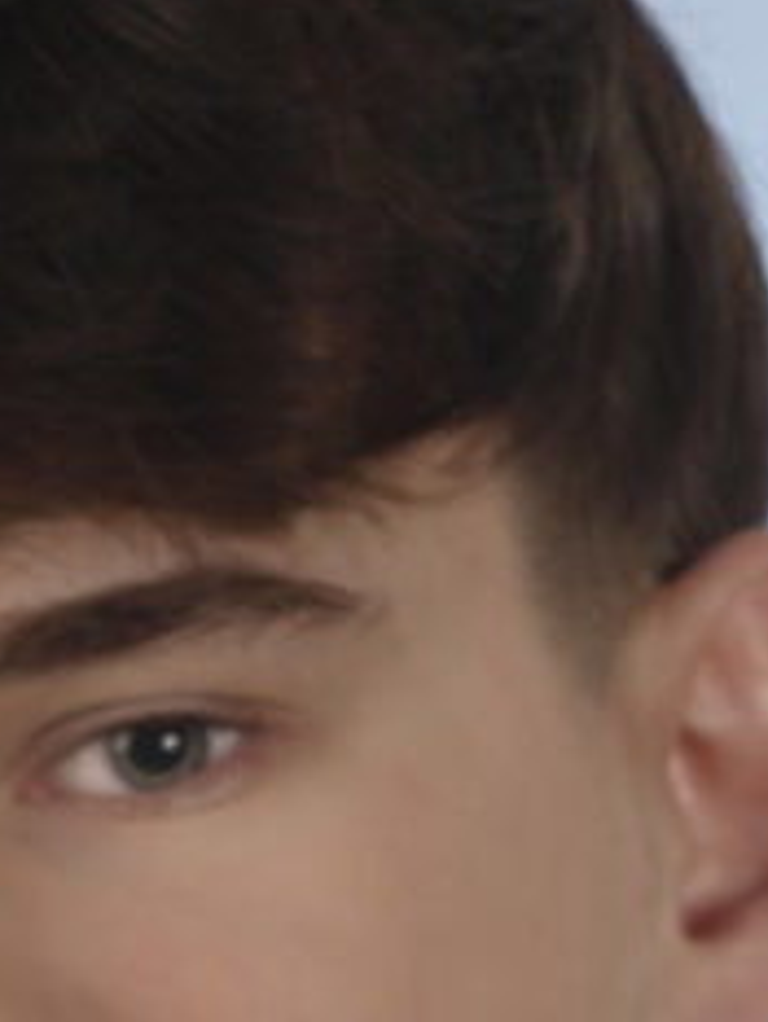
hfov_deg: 2.0
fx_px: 22343
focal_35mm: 756
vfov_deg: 2.6
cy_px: 1342
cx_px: -75
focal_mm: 86
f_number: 5.6
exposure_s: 1/160
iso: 100
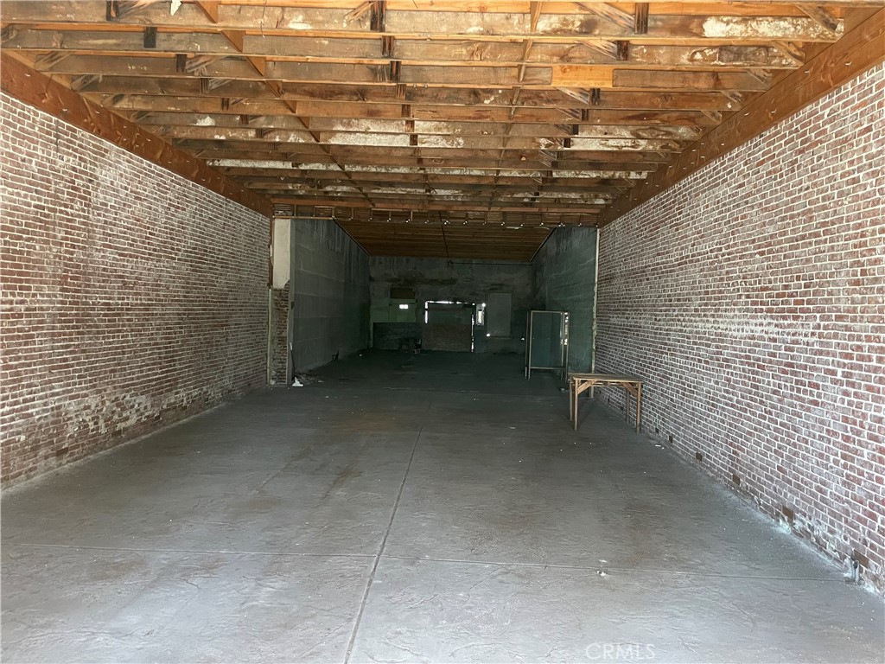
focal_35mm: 26
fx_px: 665
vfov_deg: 53.1
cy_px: 332
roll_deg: -1.2
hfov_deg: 67.3
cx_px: 442
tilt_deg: -1.9
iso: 400
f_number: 1.6
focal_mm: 4.2
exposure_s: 1/60
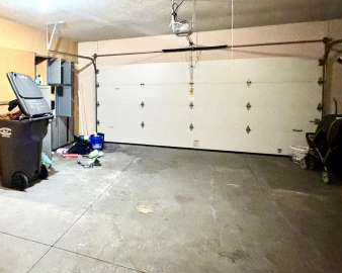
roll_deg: +1.2
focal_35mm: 27
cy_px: 99
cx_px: 78
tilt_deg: -3.3
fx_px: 273
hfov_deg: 60.0
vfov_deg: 52.5
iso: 1250
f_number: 2.2
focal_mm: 2.22
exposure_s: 1/40
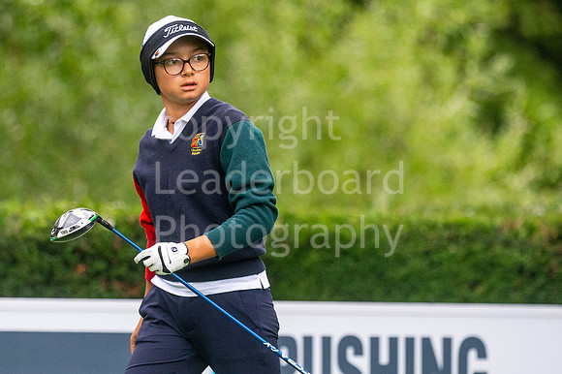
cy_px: 153
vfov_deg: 2.6
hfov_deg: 3.9
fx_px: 8316
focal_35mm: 533
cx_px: 229
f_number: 4
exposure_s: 1/640
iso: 1250
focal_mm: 300
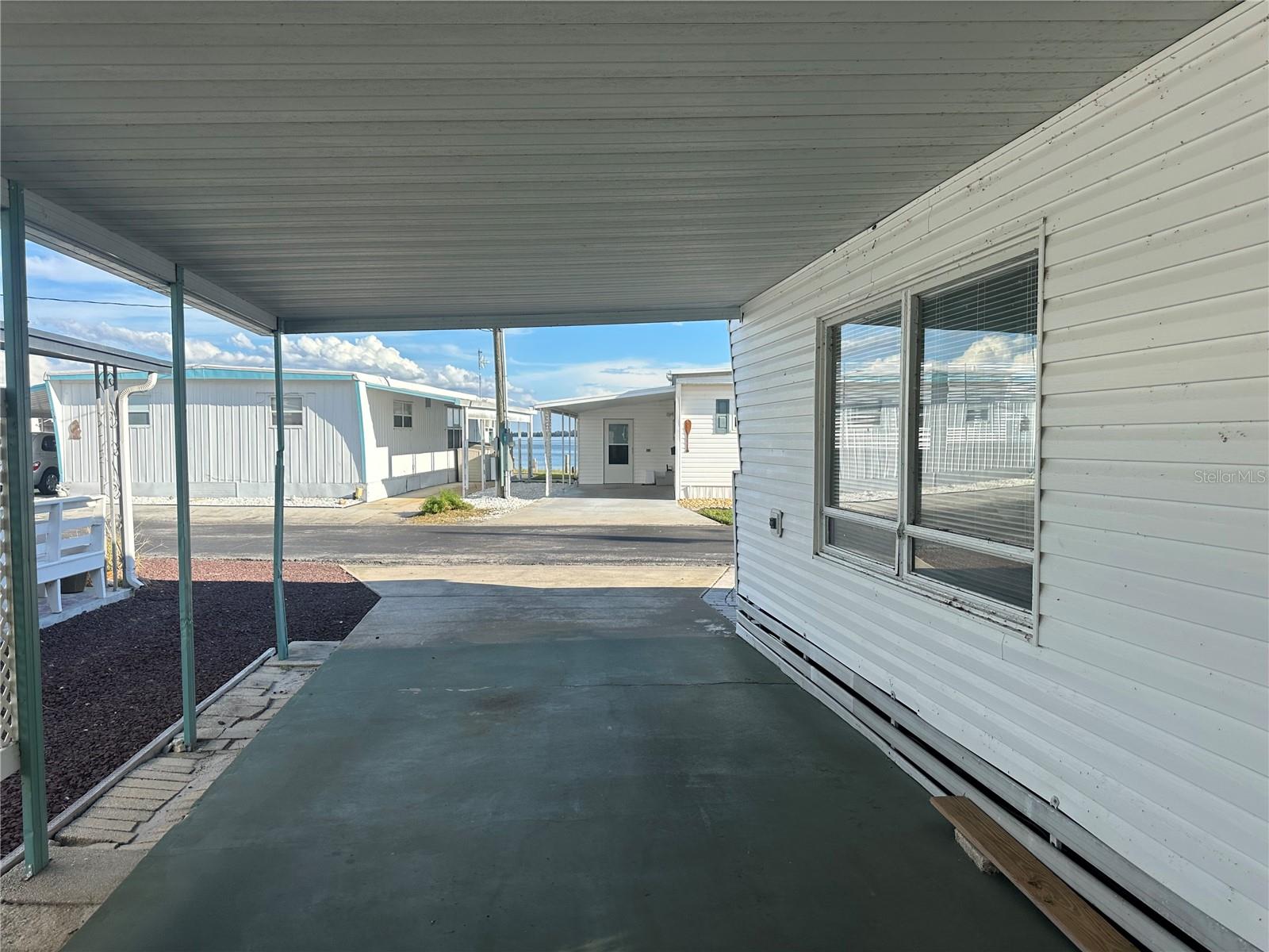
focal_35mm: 24
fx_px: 880
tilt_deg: -3.3
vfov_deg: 56.8
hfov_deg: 71.6
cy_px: 476
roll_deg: -0.7
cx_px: 634
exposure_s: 1/2732
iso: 80
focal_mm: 6.86
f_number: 1.78
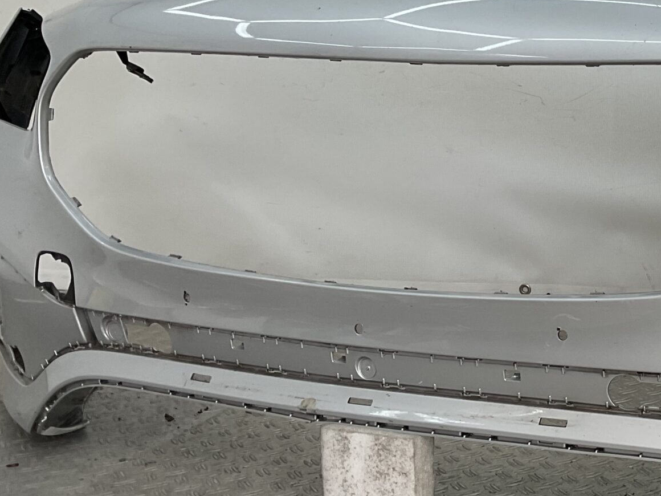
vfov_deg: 22.9
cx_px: 721
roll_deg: -1.8
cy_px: 213
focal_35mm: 64
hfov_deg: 27.7
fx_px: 1222
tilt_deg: -10.6
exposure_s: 1/302
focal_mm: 3
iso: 16
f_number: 1.8
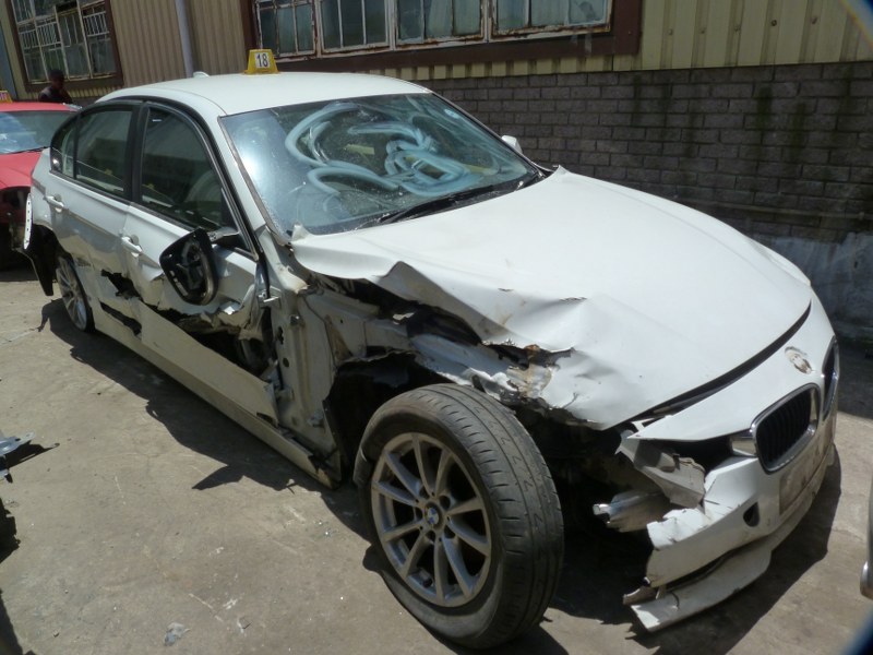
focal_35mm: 25
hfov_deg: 69.4
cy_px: 328
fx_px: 630
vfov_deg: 54.9
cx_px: 436
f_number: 5.6
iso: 125
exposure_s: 1/500
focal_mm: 4.5
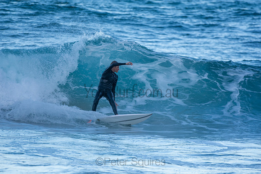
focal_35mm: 750
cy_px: 87
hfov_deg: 2.7
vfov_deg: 1.8
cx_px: 130
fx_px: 5439
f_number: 5.6
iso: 360
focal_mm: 500
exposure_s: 1/800
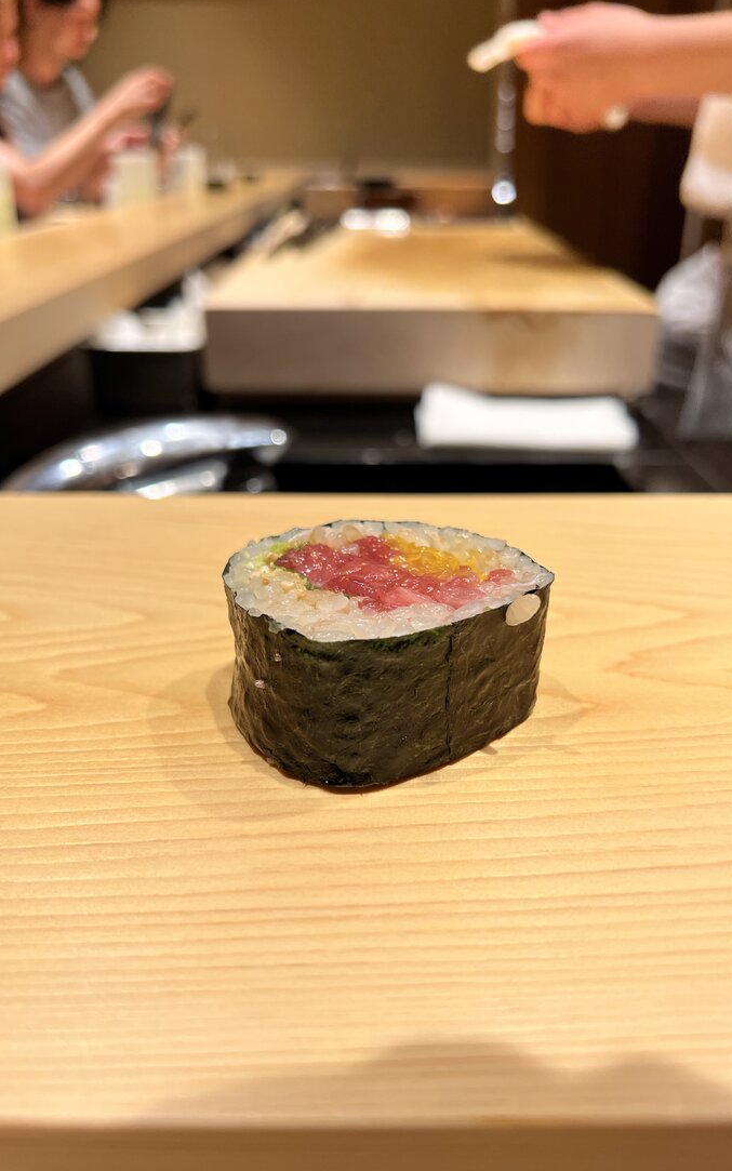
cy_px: 589
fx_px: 894
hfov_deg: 44.5
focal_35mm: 28
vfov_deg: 66.5
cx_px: 394
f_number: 1.5
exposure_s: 1/100
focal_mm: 5.7
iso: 100
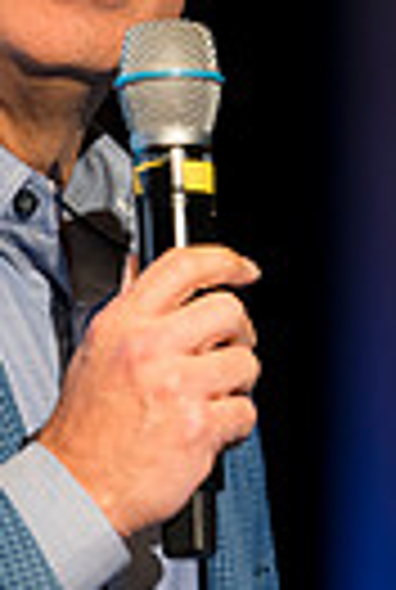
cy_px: 288
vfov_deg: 4.0
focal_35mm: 514
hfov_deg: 2.7
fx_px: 8436
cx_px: -9
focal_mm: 150
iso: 1250
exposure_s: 1/125
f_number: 2.8
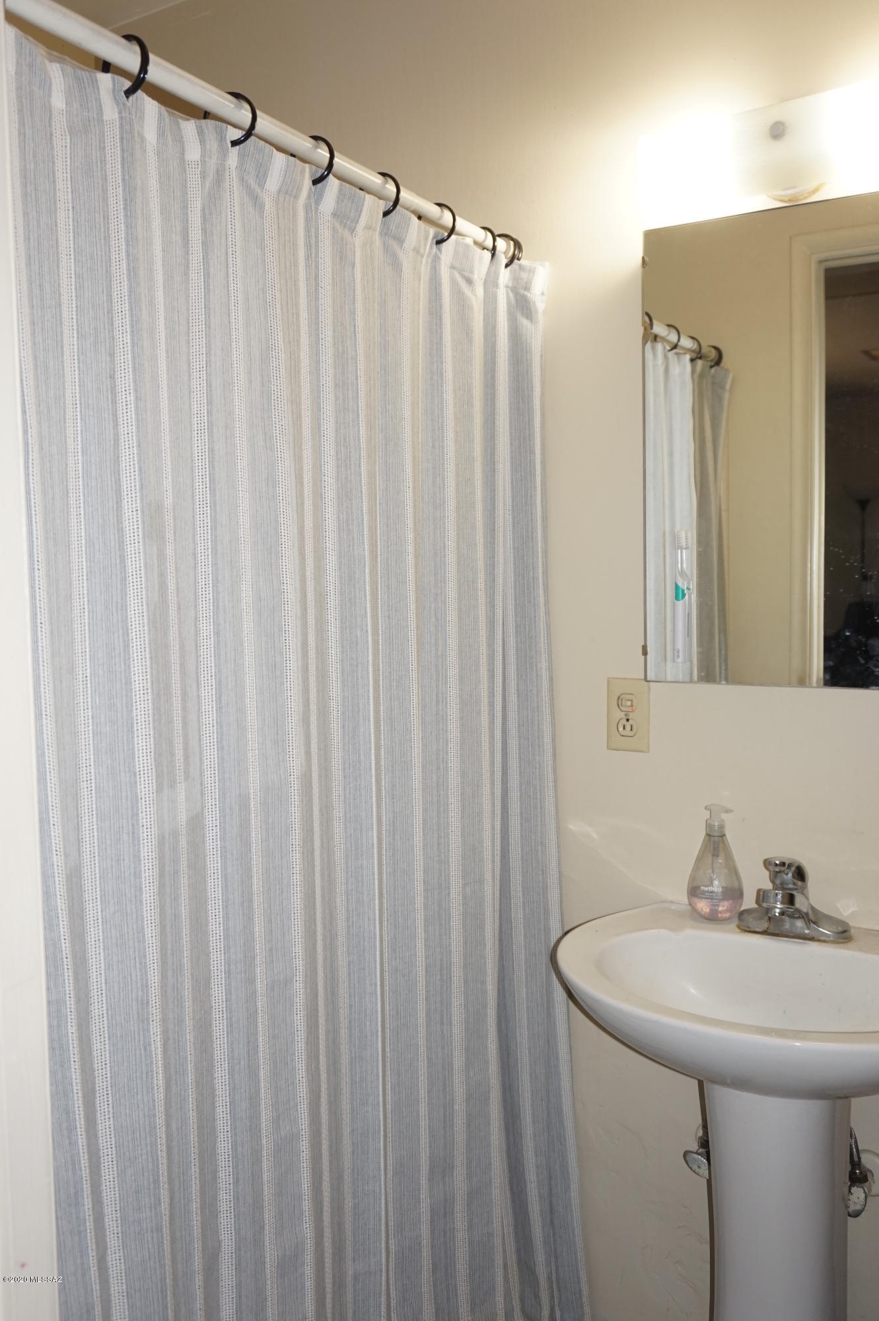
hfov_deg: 41.7
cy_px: 660
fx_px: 1155
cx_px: 440
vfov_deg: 59.5
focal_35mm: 32
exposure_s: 1/160
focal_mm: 21
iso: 400
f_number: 4
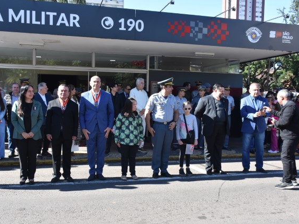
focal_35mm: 38
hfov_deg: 49.5
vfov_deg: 38.1
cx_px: 141
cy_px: 112
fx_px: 324
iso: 1000
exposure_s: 1/400
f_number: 10
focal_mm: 23
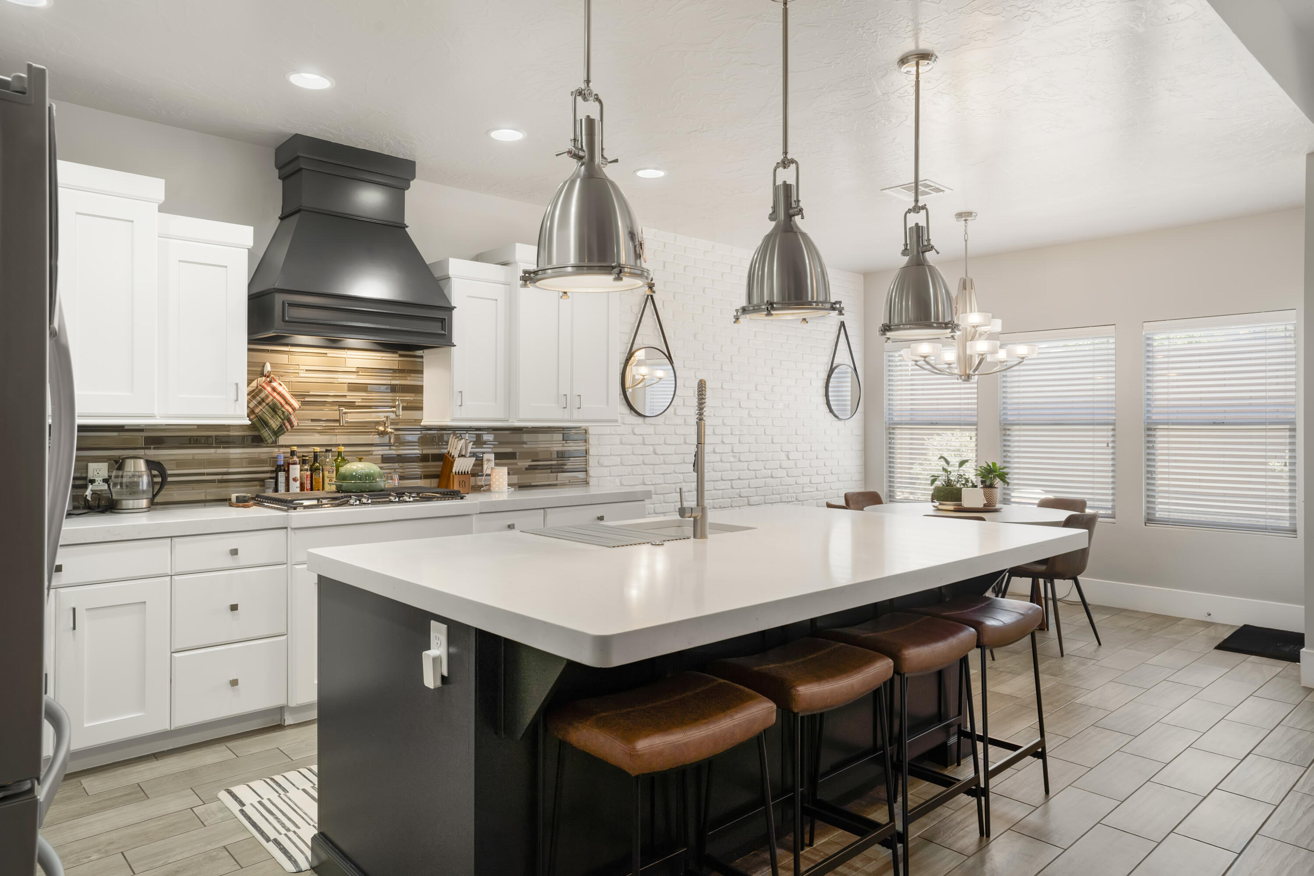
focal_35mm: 23
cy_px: 438
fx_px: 839
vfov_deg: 55.1
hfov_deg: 76.1
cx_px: 657
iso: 250
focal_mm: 23
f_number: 9
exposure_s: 1/13
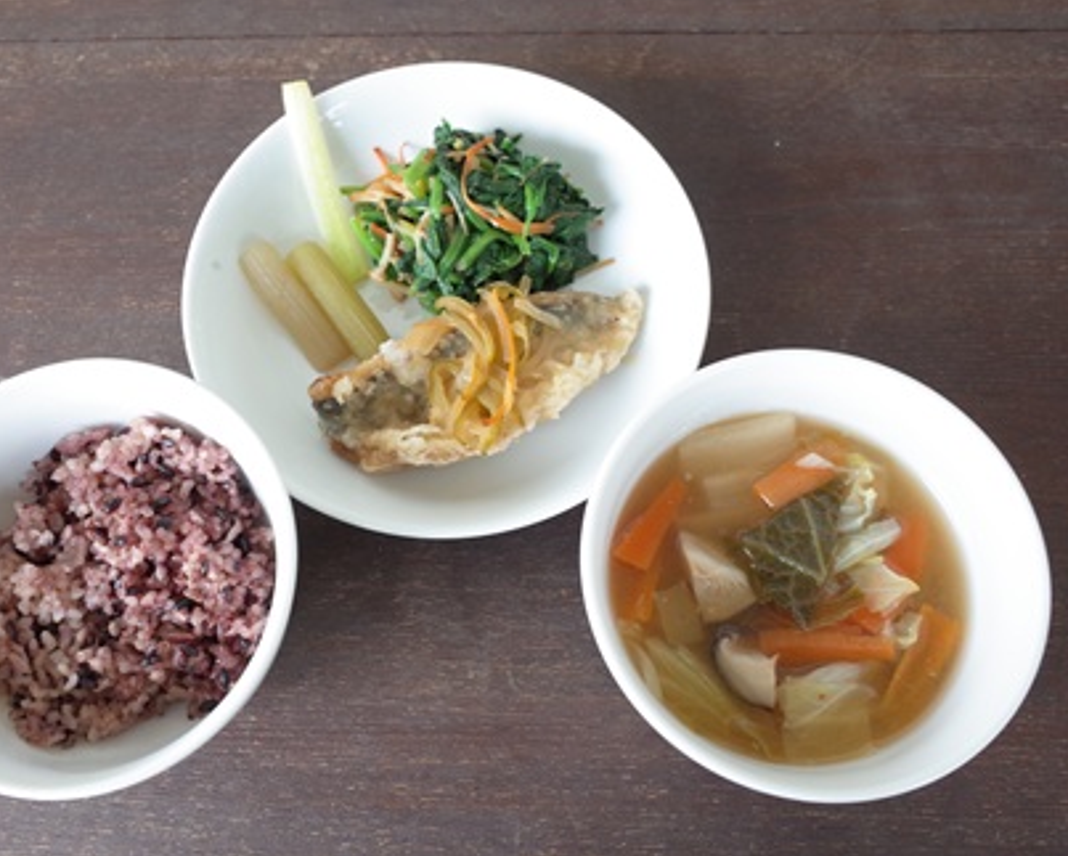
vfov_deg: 45.8
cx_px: 451
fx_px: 1012
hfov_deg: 55.4
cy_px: 427
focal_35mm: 32
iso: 400
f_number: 5.6
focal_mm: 18.3
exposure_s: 1/30
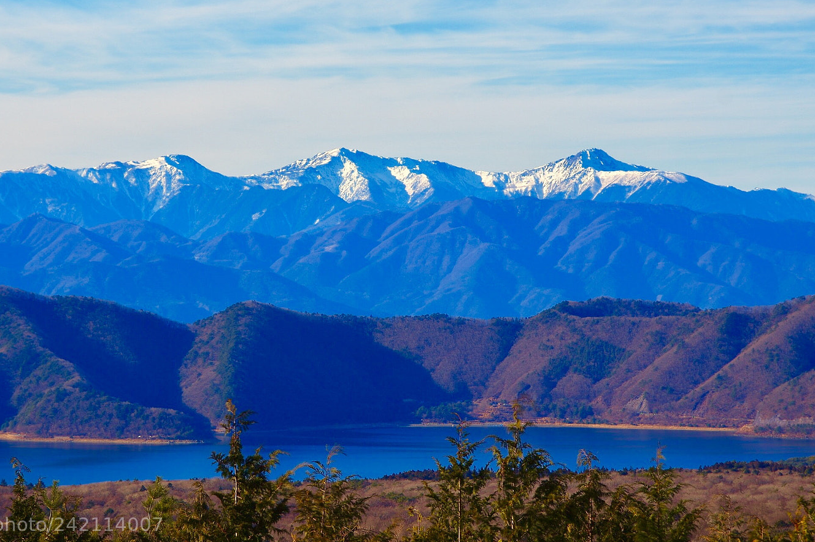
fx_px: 3461
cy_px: 246
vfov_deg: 9.0
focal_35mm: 153
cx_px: 333
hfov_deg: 13.4
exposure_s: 1/320
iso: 100
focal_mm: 85
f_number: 9
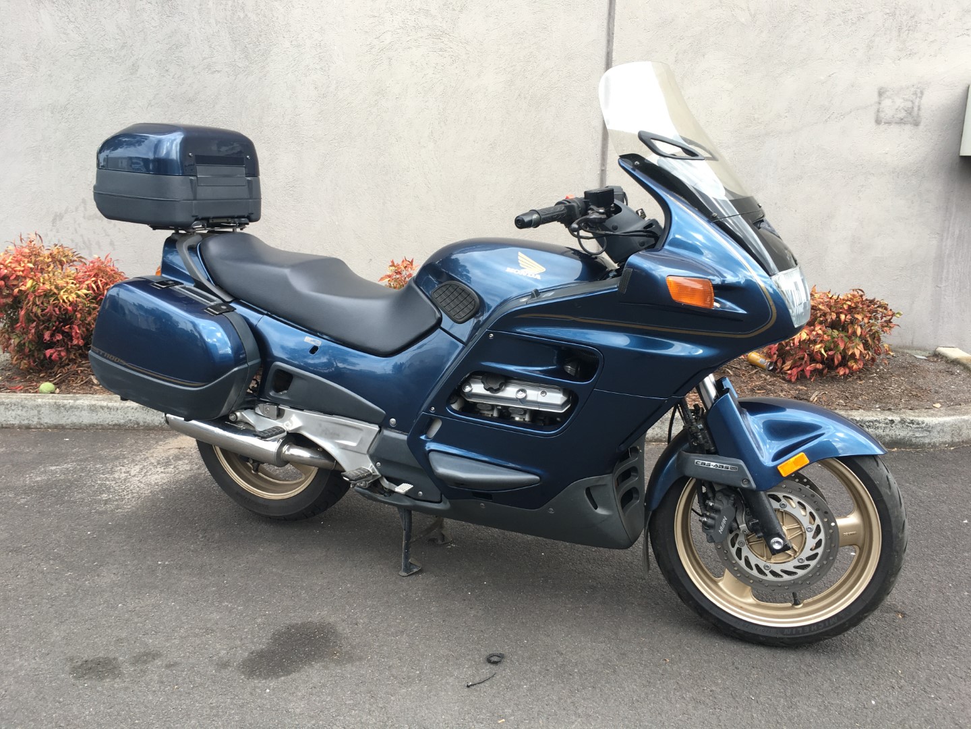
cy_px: 364
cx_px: 486
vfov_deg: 48.2
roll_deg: -2.1
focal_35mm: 29
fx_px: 813
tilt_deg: -12.4
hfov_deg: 61.7
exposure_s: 1/158
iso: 25
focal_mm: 4.15
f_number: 2.2
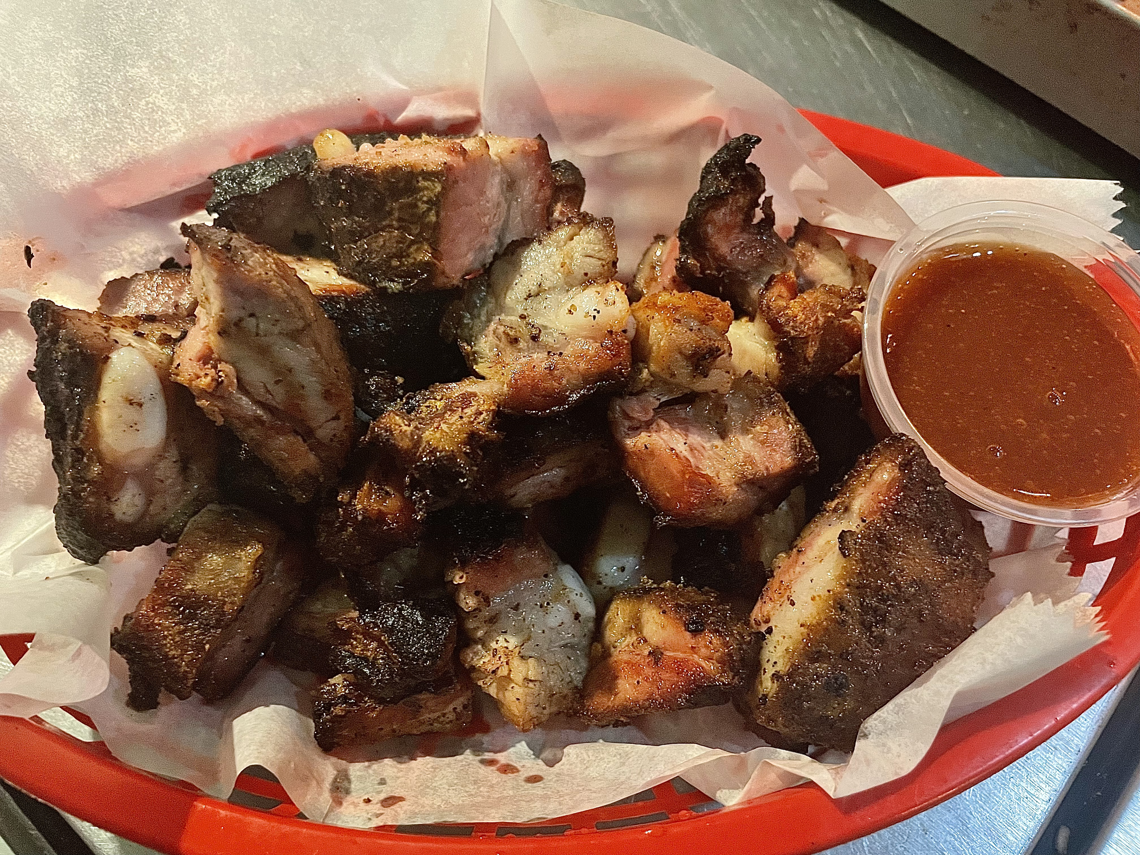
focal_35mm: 26
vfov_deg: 53.1
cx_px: 570
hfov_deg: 67.3
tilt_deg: -67.3
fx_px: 856
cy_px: 428
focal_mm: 4.2
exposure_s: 1/30
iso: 1000
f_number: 1.6
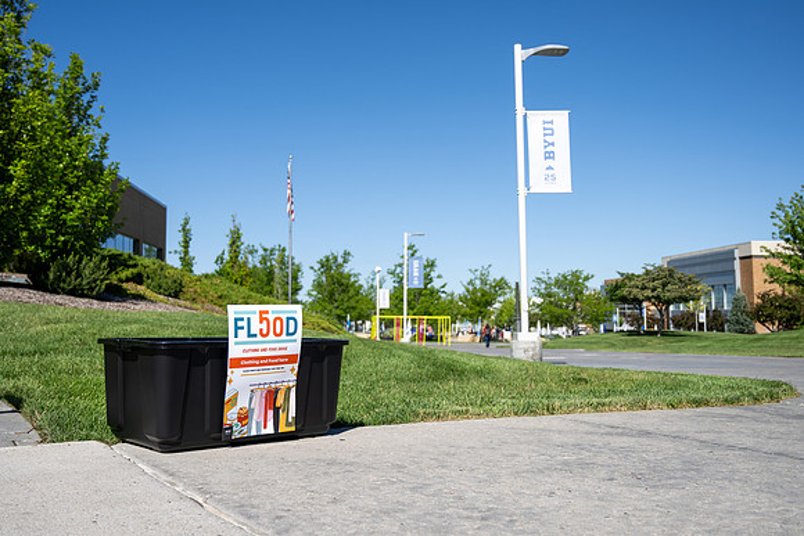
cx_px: 408
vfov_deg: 37.4
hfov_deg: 53.8
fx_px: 793
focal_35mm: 36
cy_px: 252
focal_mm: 30.5
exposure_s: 1/1250
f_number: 4
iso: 100
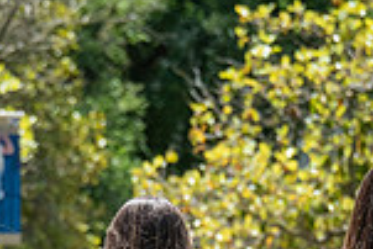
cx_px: 210
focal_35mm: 446
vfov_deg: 3.1
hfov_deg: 4.6
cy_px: 420
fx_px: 4625
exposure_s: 1/2000
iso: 500
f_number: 5.6
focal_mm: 116
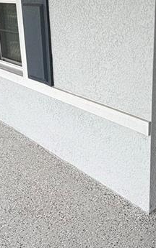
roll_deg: -1.1
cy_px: 92
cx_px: 142
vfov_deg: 44.9
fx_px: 299
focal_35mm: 44
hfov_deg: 28.1
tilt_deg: -15.6
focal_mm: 2.22
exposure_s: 1/205
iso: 40
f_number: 2.2
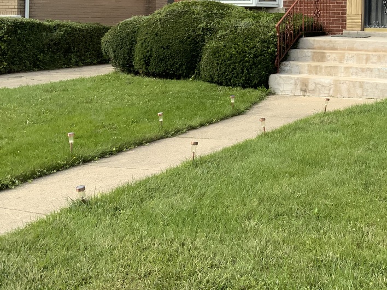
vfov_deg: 24.2
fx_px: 660
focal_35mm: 59
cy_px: 37
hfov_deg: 31.2
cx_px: 350
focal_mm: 3
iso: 16
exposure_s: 1/1311
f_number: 1.8
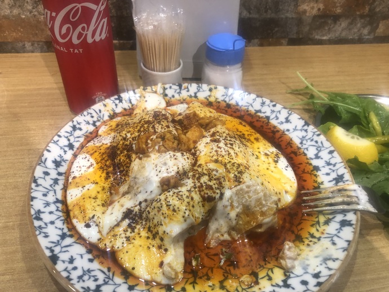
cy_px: 146
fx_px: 315
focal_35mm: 28
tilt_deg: -42.9
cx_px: 194
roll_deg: -1.1
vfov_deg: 49.8
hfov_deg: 63.4
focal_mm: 4
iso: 32
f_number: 1.8
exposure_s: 1/30
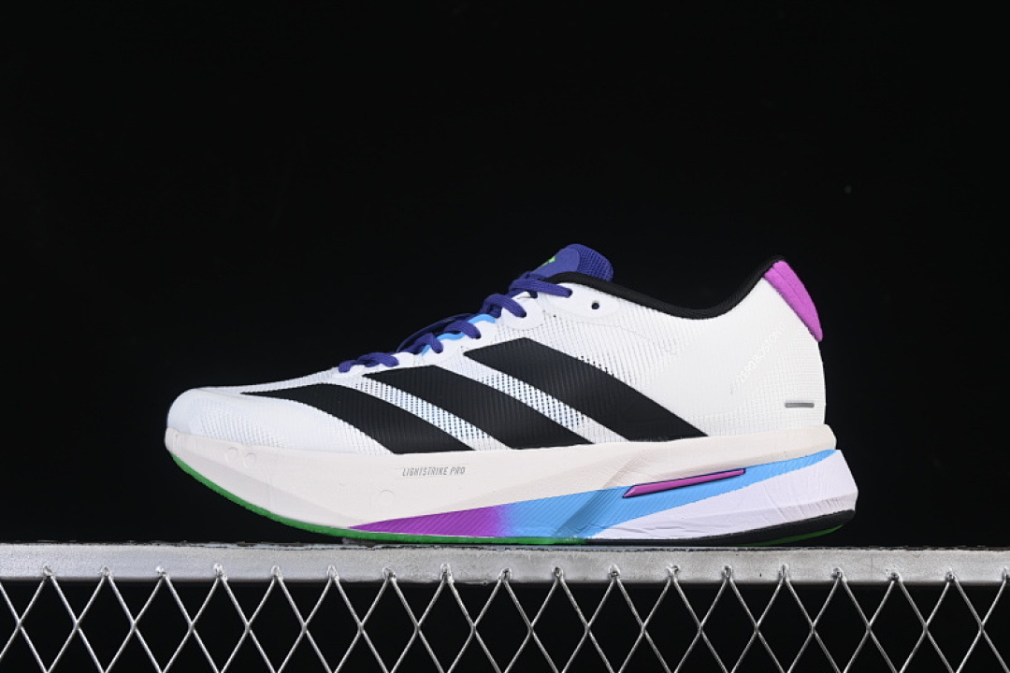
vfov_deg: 18.2
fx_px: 2104
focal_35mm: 75
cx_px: 505
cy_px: 336
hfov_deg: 27.0
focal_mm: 50
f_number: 8
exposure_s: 1/80
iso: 160
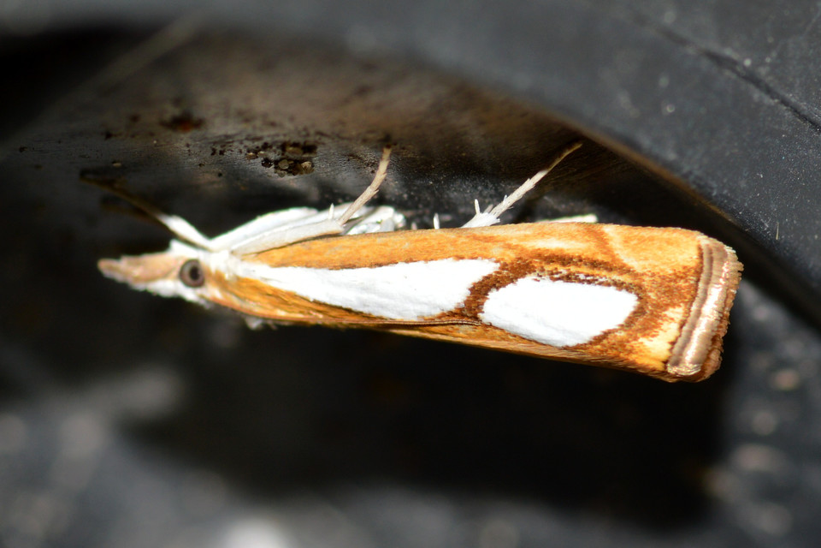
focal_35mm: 150
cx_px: 410
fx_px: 3421
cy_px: 274
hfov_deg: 13.7
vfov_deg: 9.1
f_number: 13
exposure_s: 1/200
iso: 100
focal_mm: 100
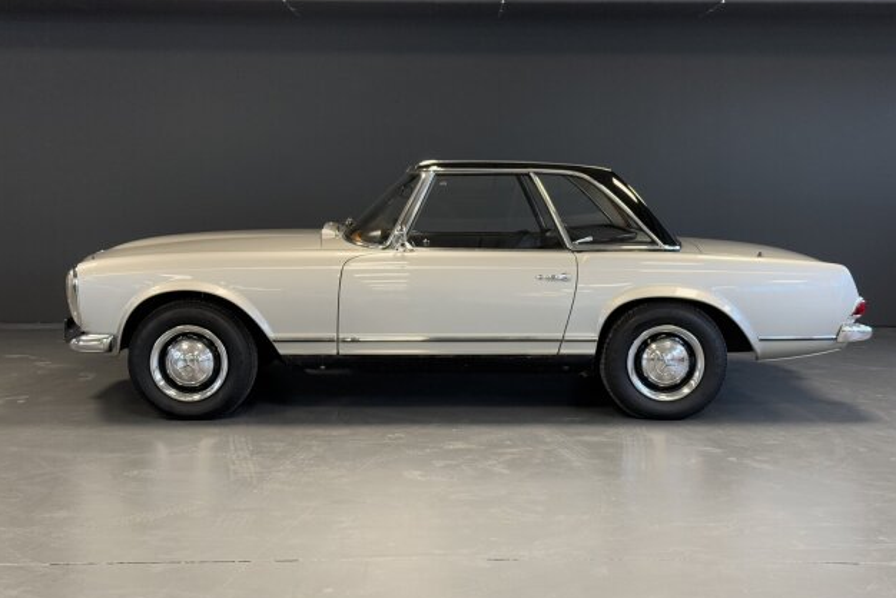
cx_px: 452
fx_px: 1270
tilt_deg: -5.1
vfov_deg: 26.5
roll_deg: +0.1
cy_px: 275
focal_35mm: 51
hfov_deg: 38.9
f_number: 1.78
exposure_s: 1/60
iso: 200
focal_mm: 6.76
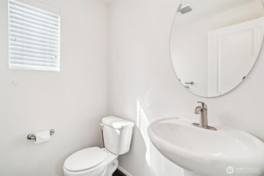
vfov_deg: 73.8
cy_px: 88
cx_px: 132
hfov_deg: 96.7
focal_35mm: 16
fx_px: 117
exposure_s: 1/400
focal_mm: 16
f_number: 8
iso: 1600
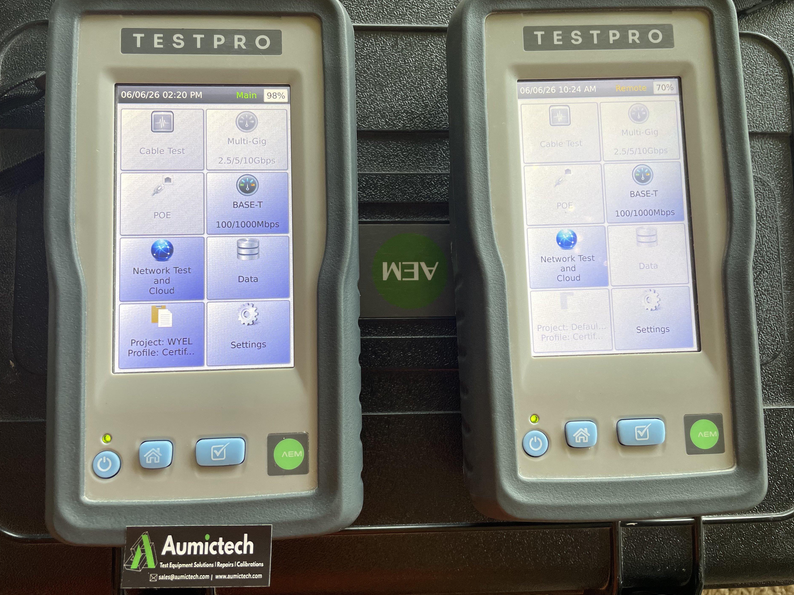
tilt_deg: -84.4
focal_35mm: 28
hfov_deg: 63.4
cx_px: 384
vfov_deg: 49.7
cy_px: 280
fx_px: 642
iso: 100
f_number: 1.6
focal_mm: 4.2
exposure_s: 1/120
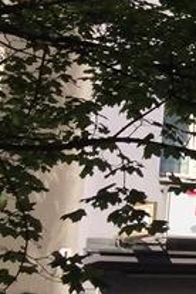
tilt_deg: +16.0
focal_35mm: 149
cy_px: 34
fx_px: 1217
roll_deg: +1.4
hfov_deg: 7.4
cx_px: 695
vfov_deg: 13.7
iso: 32
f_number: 2.2
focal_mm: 4.15
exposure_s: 1/2326
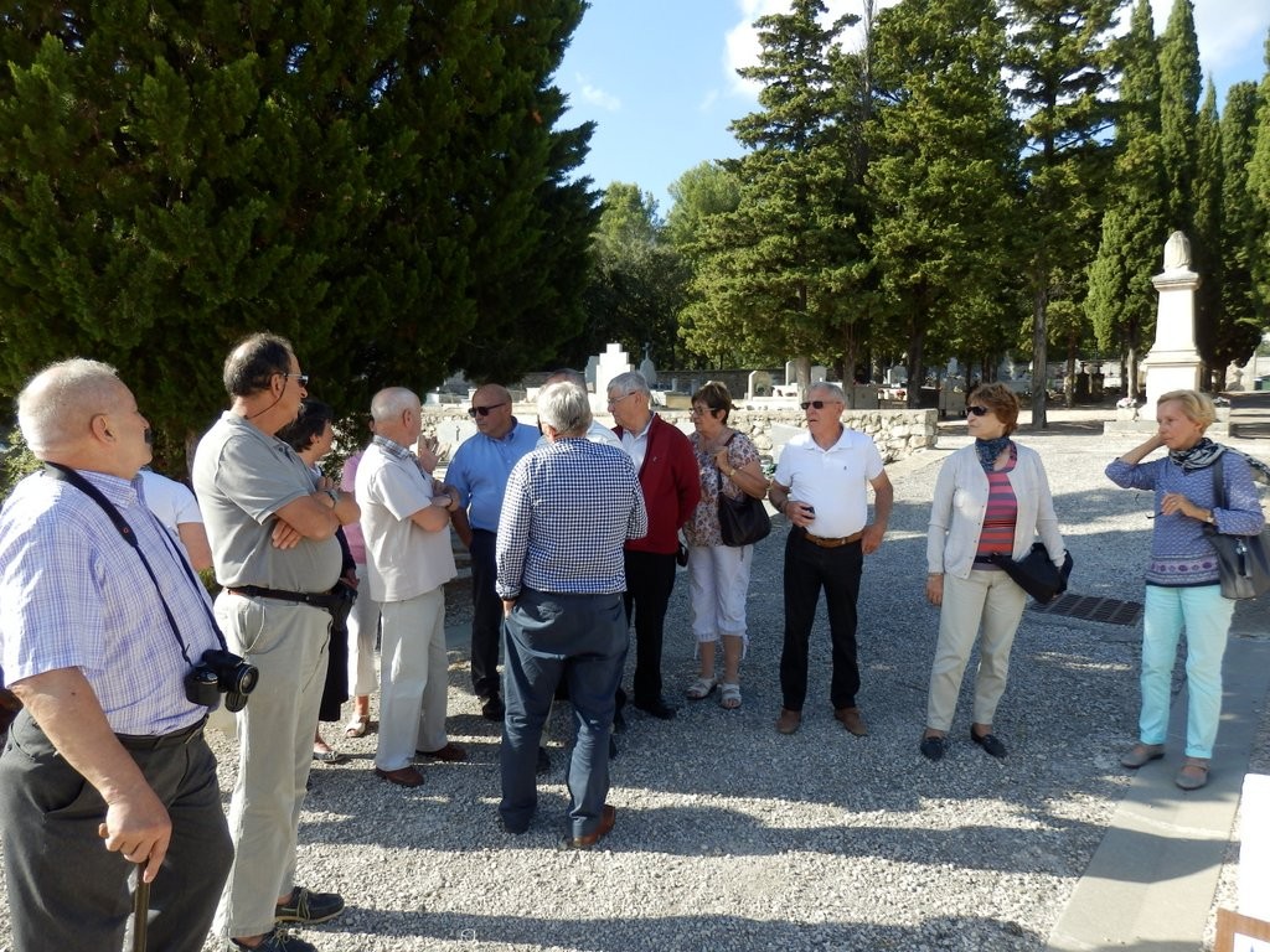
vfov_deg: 54.9
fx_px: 917
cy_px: 476
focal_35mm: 25
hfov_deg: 69.4
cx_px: 635
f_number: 3
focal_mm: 4.5
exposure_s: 1/500
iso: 80
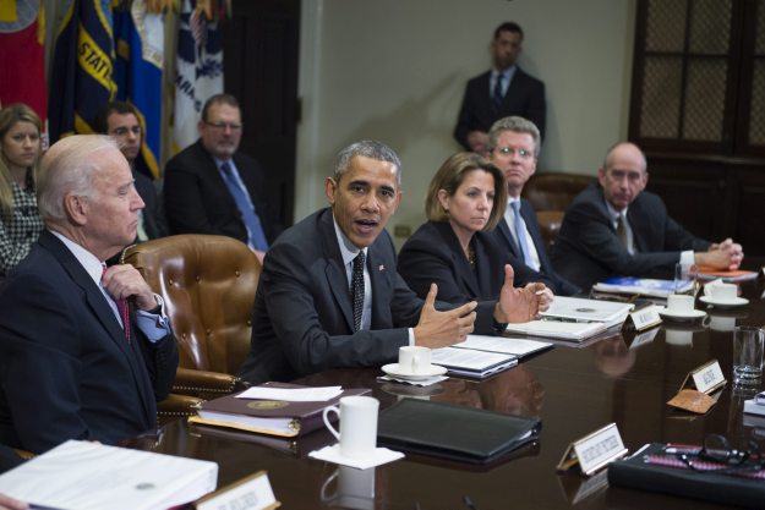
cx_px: 382
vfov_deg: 21.9
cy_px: 255
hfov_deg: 32.4
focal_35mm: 62
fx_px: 1318
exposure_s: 1/250
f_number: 2.8
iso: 1600
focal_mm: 62
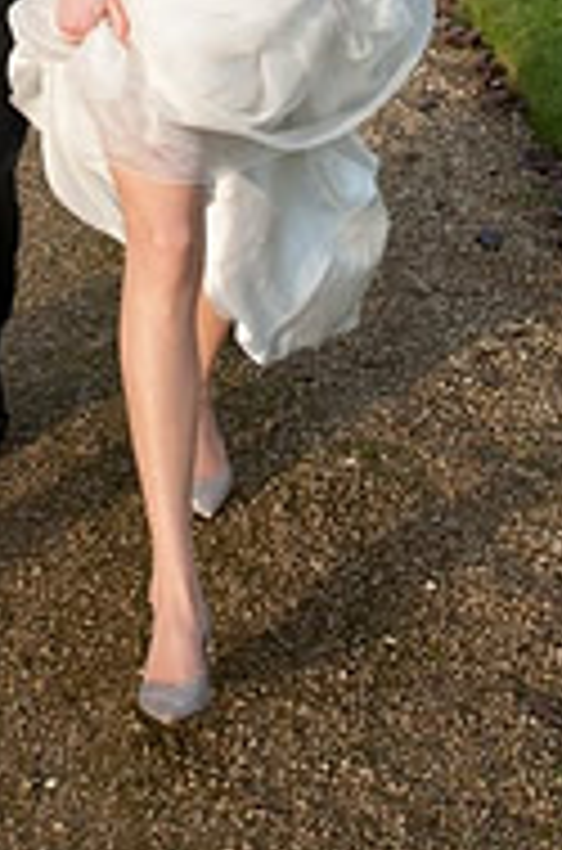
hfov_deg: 14.5
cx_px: 38
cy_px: -76
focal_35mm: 93
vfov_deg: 20.9
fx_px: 2190
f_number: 5.6
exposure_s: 1/320
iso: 400
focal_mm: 26
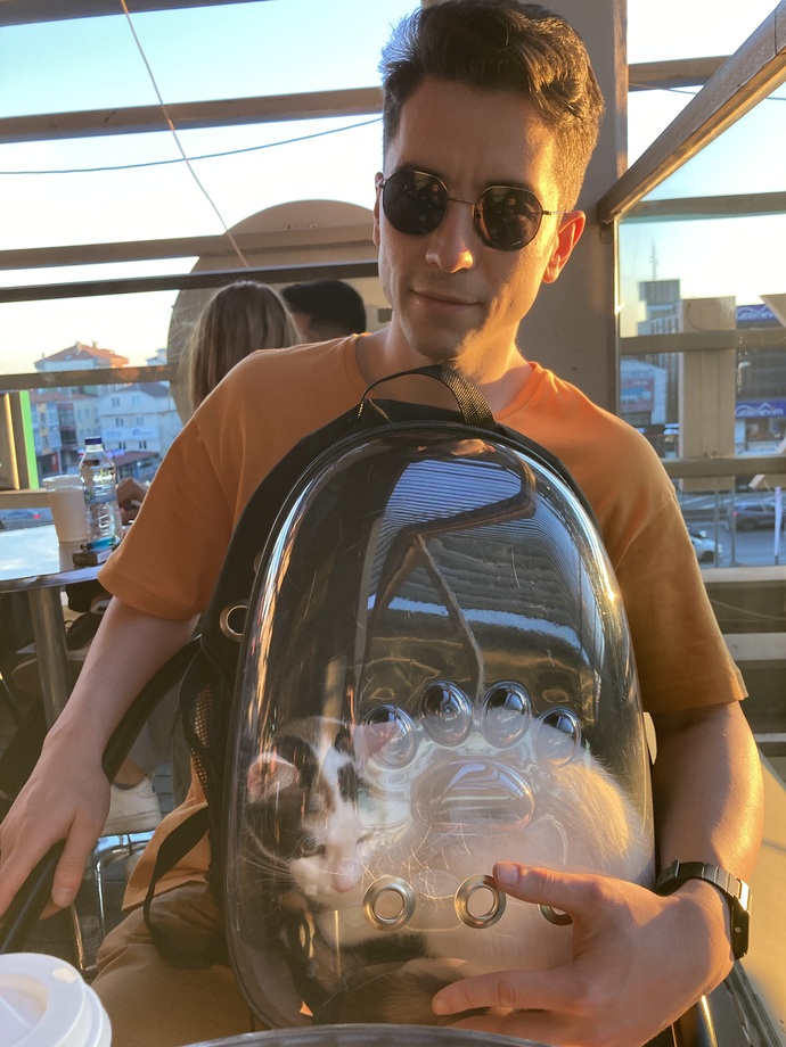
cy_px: 524
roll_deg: +3.3
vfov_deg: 63.4
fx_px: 848
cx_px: 393
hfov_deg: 49.7
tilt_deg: -9.1
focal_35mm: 28
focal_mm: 3.99
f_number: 1.8
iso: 80
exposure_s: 1/82
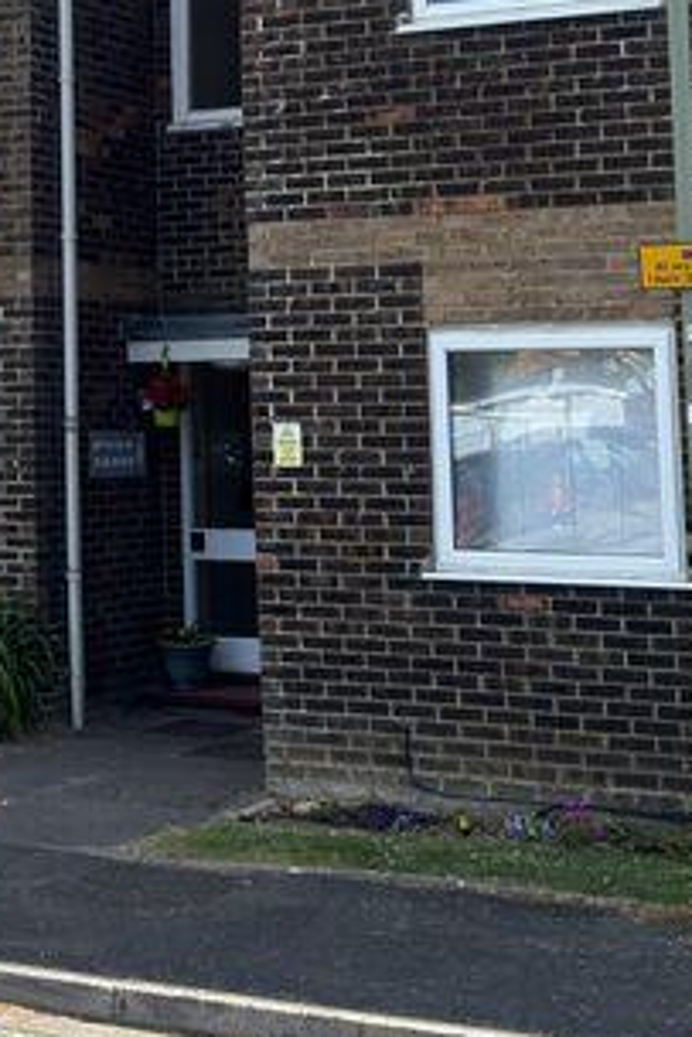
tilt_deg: +7.8
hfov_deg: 15.8
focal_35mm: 84
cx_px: -102
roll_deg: +0.7
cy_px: 130
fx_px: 2419
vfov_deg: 23.6
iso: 100
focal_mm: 6.76
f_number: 1.78
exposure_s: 1/2882
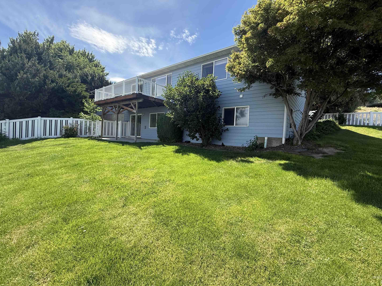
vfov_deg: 81.7
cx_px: 199
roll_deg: -3.3
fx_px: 166
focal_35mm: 15
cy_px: 138
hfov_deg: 98.1
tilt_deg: -1.4
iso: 64
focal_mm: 2.22
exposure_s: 1/742
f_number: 2.2
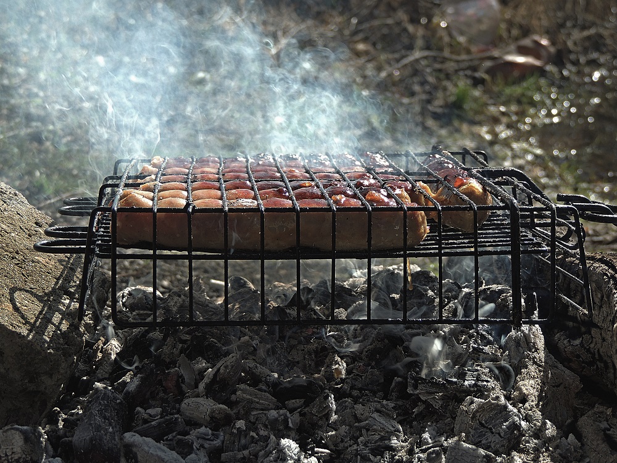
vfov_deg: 14.8
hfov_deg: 19.6
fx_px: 1782
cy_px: 232
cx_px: 308
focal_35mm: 100
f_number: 4.1
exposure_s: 1/400
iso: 100
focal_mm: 17.8
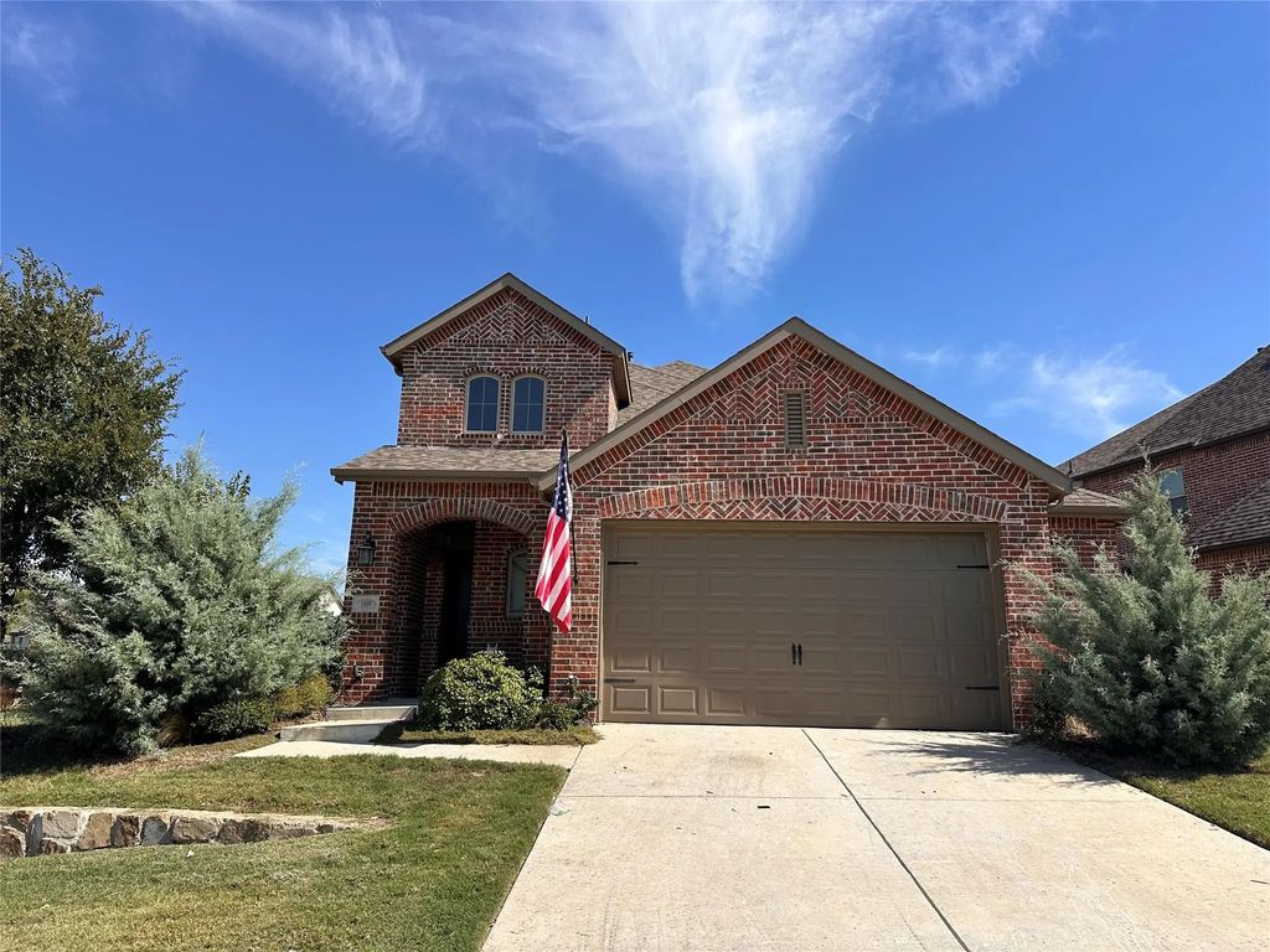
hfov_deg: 71.6
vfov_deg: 56.8
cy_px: 476
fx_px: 881
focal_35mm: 24
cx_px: 635
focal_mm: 6.86
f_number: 1.78
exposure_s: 1/5525
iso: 80
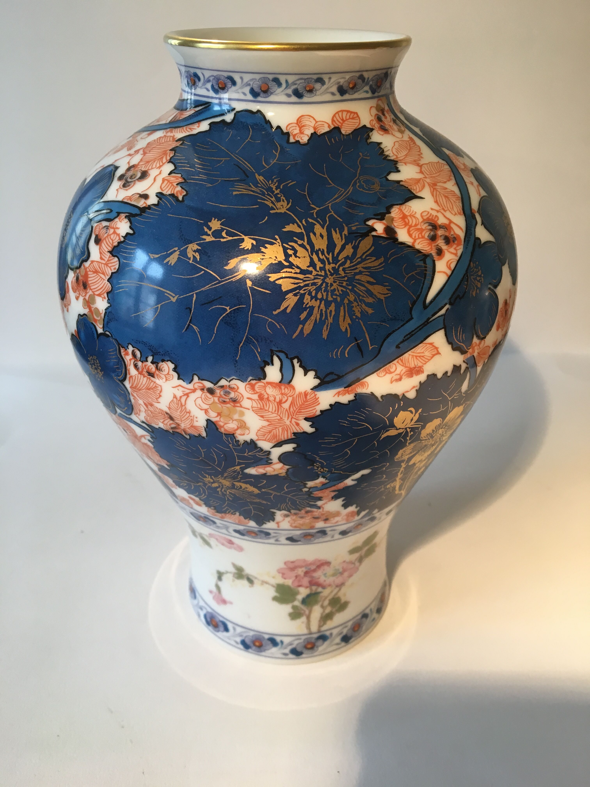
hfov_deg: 48.2
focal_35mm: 29
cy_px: 394
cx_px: 295
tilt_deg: -28.5
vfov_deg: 61.7
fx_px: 659
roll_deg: +0.2
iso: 40
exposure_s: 1/33
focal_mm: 4.15
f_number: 2.2
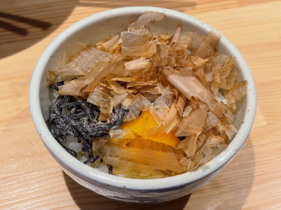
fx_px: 422
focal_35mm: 52
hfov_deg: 36.8
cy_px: 105
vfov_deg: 28.0
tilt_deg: -54.8
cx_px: 140
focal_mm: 5.96
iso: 125
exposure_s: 1/50
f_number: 1.6
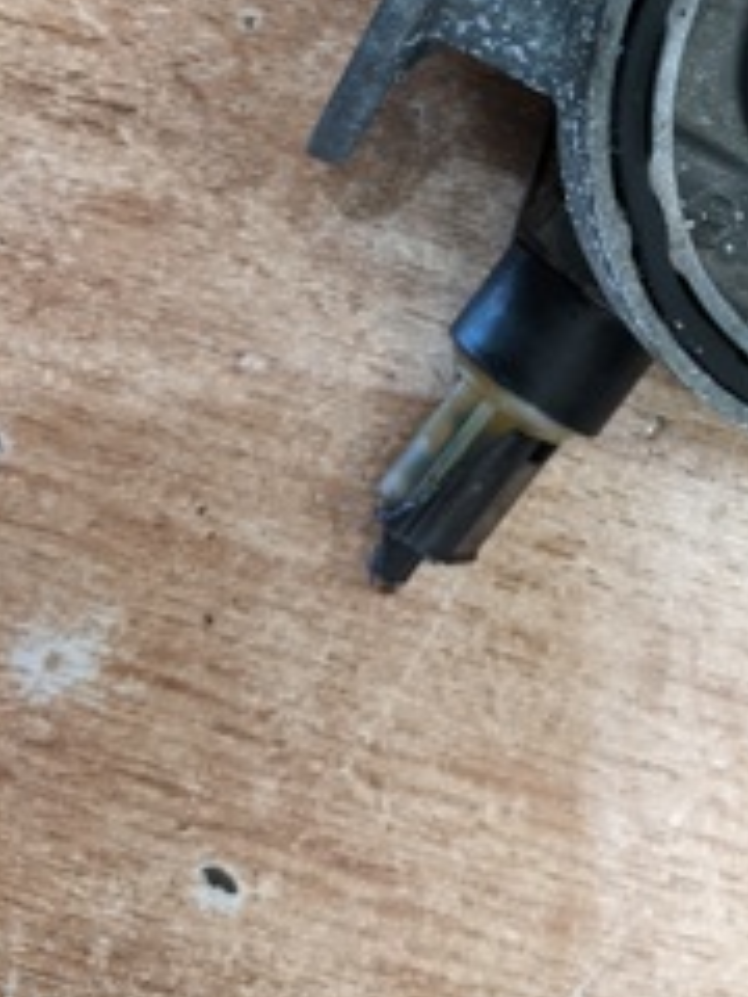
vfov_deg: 34.4
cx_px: 733
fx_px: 1556
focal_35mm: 54
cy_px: 187
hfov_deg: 25.8
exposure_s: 1/99.9
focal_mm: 4.44
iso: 701
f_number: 1.8
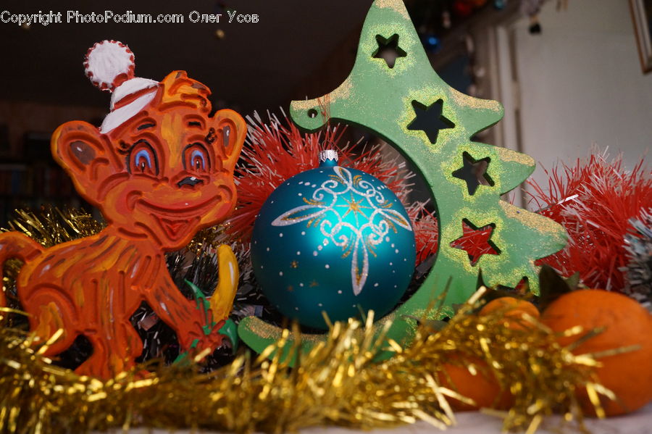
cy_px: 217
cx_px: 326
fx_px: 706
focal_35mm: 39
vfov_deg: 34.2
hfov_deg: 49.6
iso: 800
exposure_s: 1/160
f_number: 4
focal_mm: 26
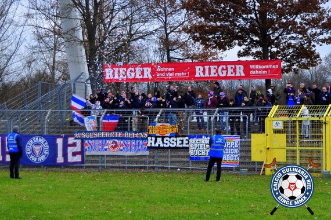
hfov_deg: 33.4
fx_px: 552
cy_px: 110
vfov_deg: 22.6
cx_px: 166
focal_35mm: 60
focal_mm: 40
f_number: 5
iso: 640
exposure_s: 1/800
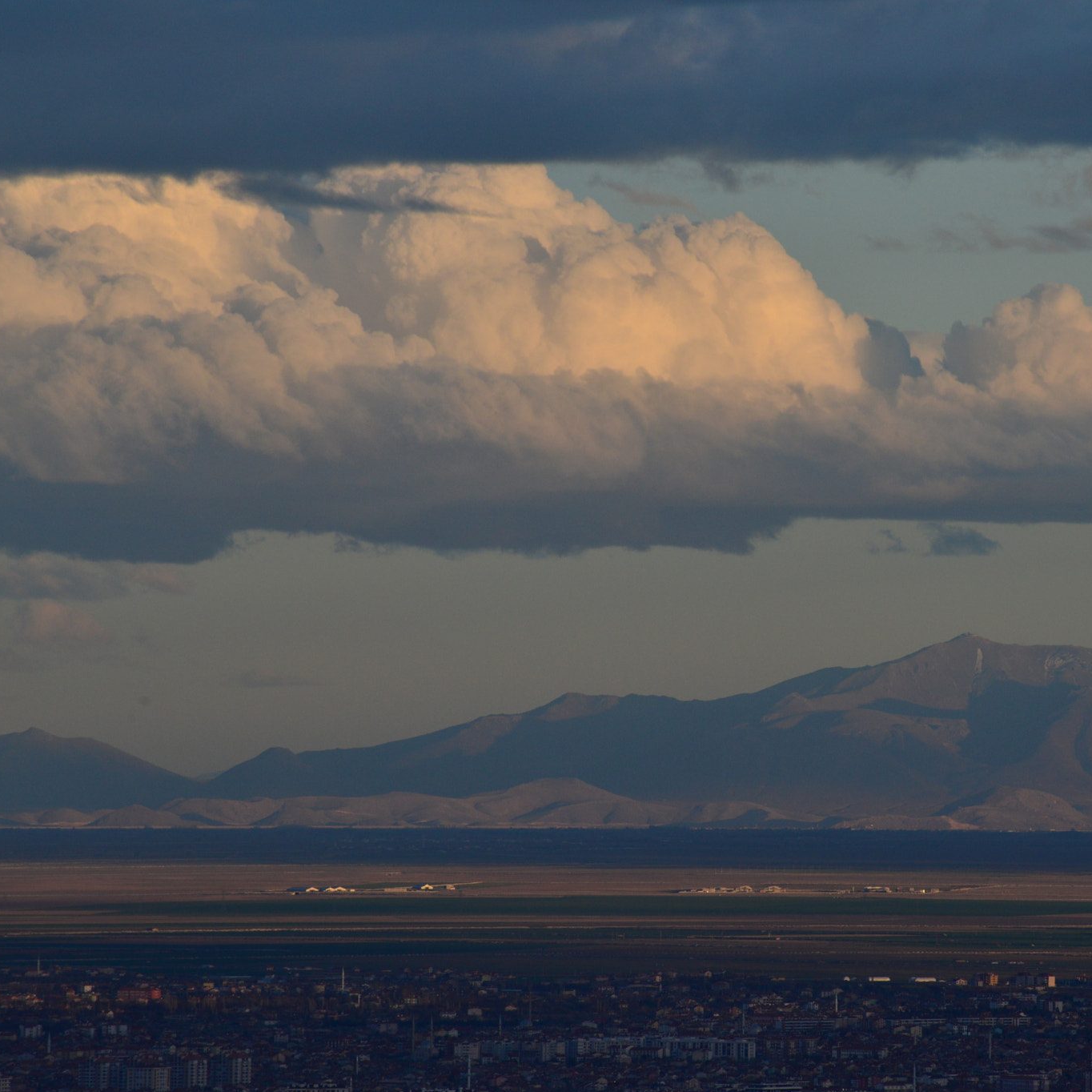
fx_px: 13669
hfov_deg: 4.6
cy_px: 546
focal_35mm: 383
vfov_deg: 4.6
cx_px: 812
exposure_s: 1/640
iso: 400
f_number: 14
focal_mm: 300
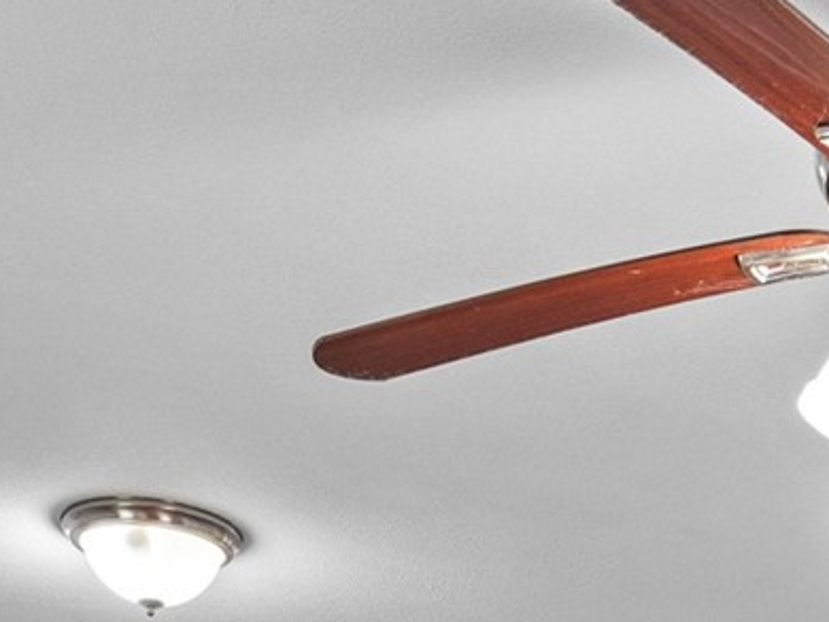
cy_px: 1359
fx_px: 2181
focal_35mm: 91
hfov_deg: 20.7
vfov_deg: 13.3
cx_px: 869
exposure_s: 1/1.25
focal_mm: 17
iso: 800
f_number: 7.1
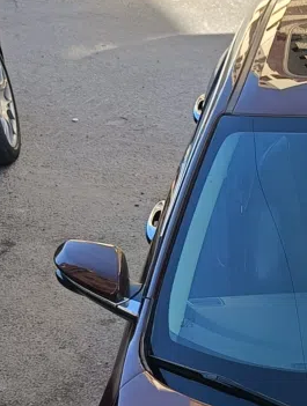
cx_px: 439
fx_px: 1048
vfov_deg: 21.5
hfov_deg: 15.5
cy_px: 355
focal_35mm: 89
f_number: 1.69
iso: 50
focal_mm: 6.06
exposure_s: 1/130
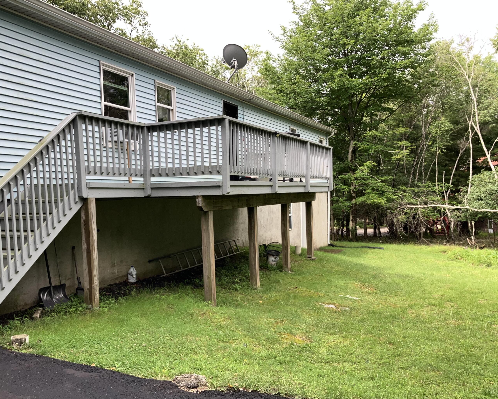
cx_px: 219
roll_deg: +2.6
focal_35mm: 32
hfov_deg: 55.5
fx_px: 472
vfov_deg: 45.7
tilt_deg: -3.2
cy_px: 219
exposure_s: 1/476
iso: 25
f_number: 1.8
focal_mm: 3.99
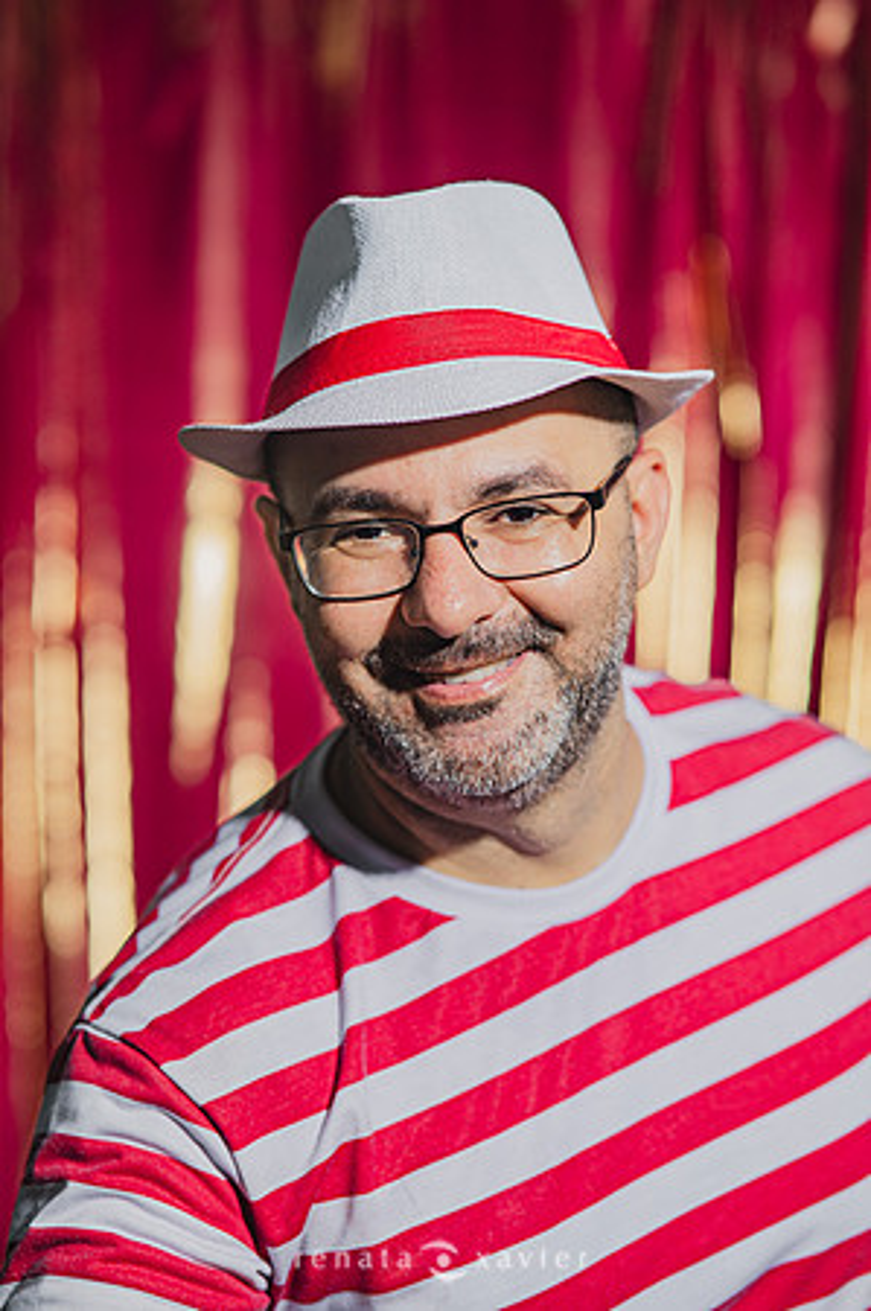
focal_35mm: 85
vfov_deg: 23.9
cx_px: 436
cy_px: 656
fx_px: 3092
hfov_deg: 16.0
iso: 125
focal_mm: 85
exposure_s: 1/200
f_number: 2.5
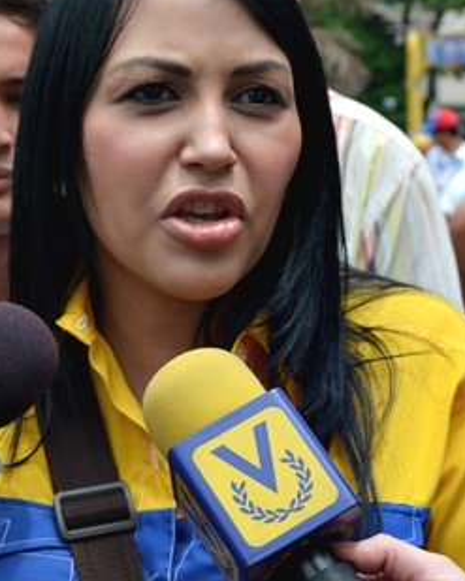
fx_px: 1876
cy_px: 256
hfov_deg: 14.1
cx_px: 164
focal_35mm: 109
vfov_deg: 17.6
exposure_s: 1/200
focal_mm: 38
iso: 100
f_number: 7.1
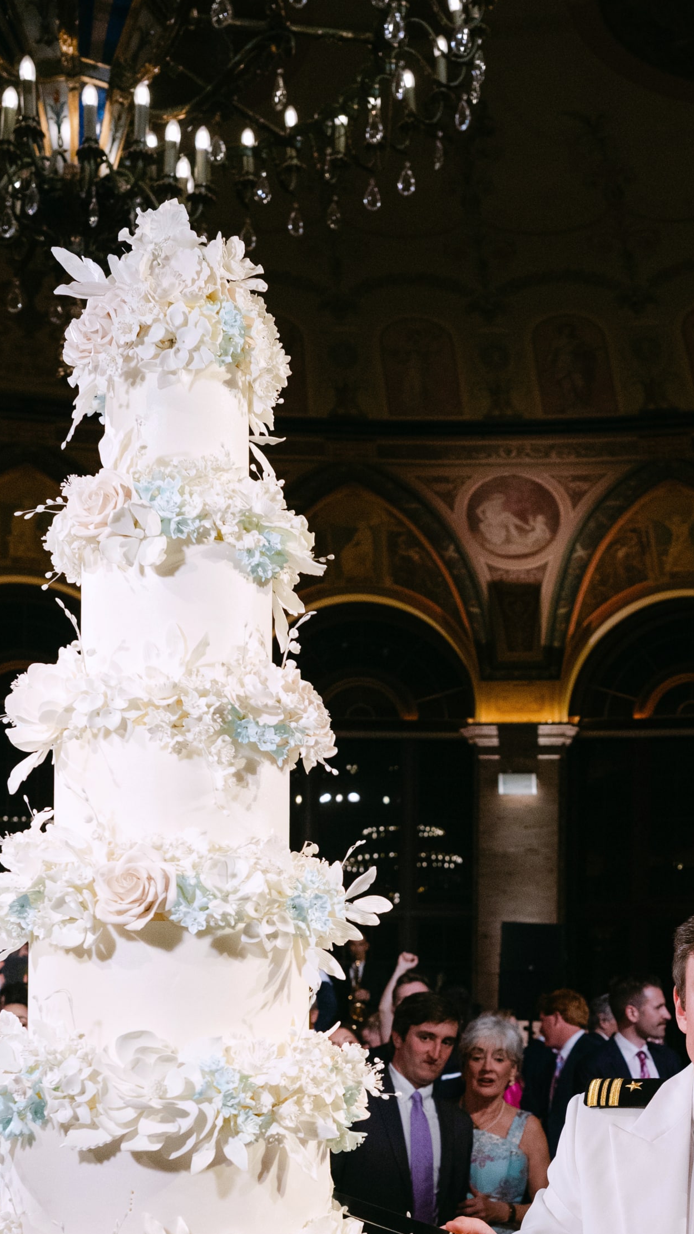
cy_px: 979
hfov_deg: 23.3
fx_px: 1668
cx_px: 505
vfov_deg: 39.1
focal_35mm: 51
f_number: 2.8
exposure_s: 1/250
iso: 1000
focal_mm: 20
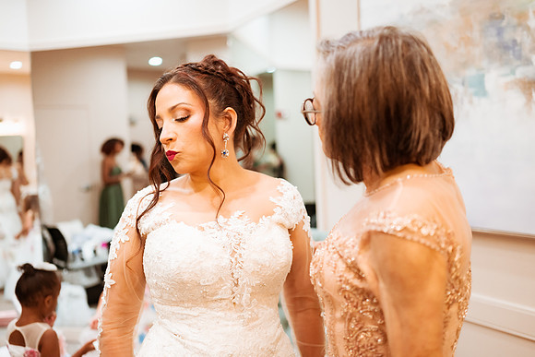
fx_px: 520
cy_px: 178
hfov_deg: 54.4
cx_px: 268
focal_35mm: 35
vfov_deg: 37.9
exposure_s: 1/500
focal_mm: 35
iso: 1250
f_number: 1.8
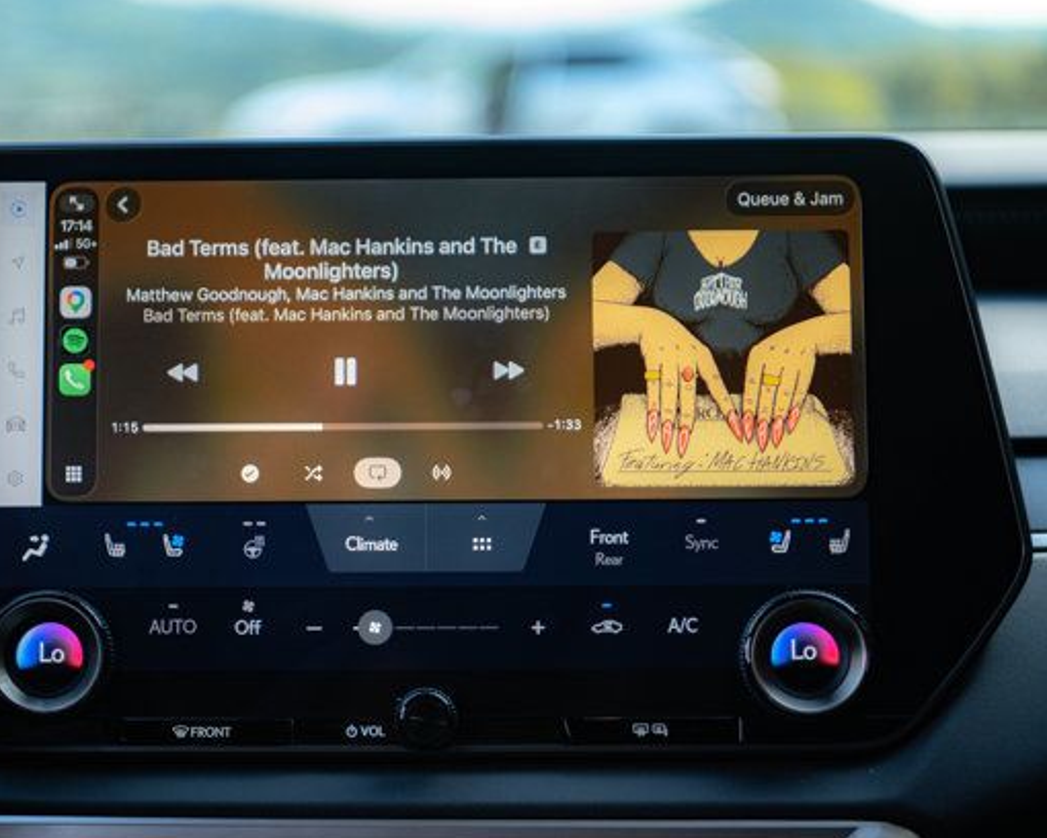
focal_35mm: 73
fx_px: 2262
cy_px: 432
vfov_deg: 21.0
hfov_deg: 26.0
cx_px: 406
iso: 500
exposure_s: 1/250
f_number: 2.8
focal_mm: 62
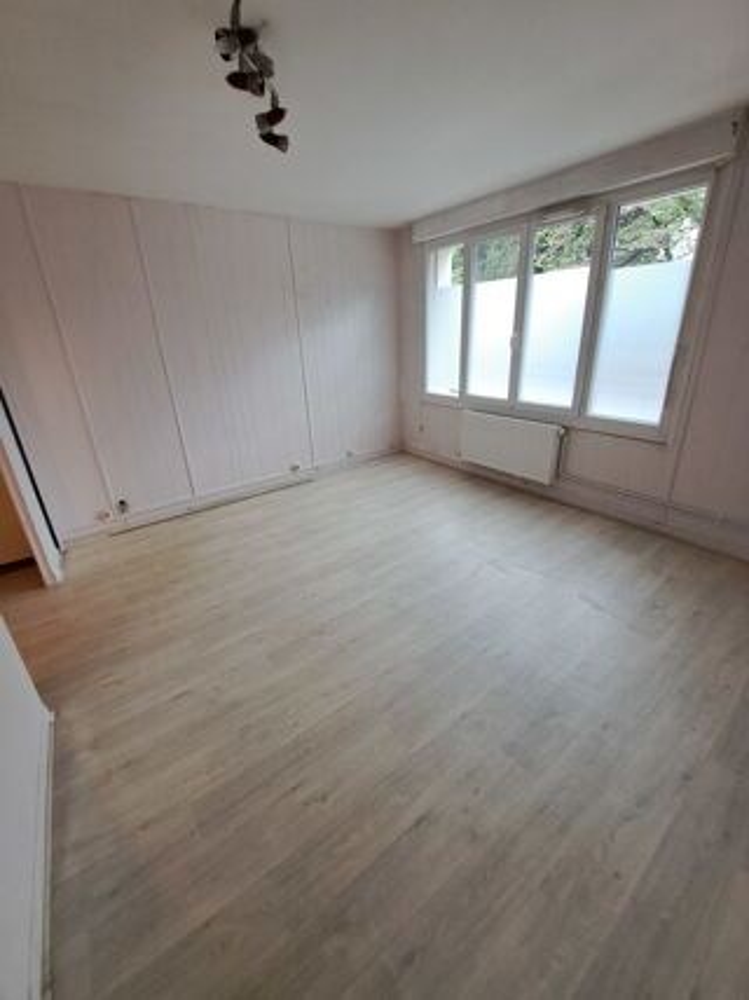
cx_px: 374
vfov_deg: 106.2
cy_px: 500
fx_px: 375
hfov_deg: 89.9
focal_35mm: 13
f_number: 2.2
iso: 125
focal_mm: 1.74
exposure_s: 1/50
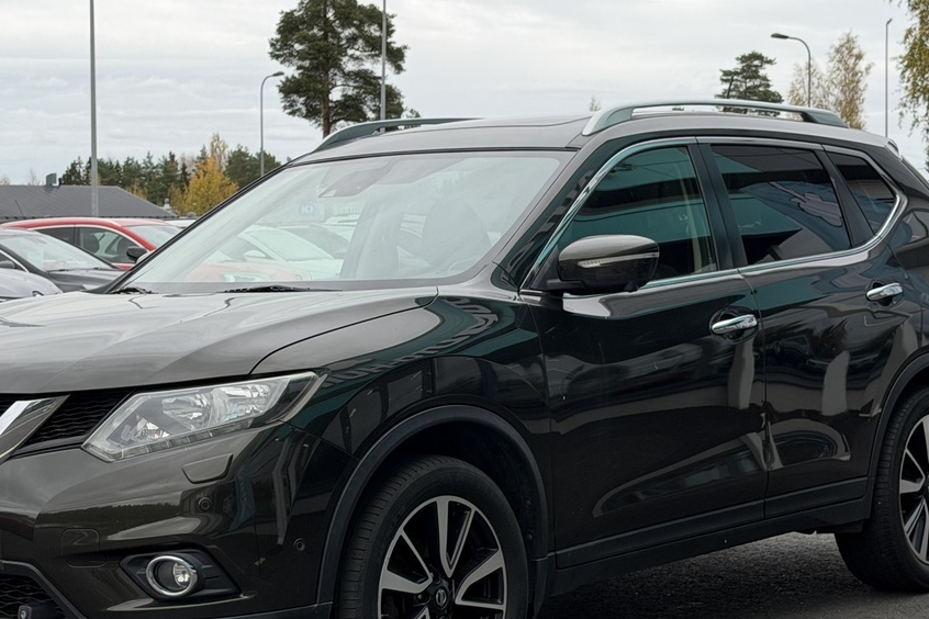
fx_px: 2193
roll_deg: +0.4
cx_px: 391
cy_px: 331
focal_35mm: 85
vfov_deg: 16.1
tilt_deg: -3.1
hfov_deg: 23.9
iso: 80
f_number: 1.78
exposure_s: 1/432
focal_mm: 6.76
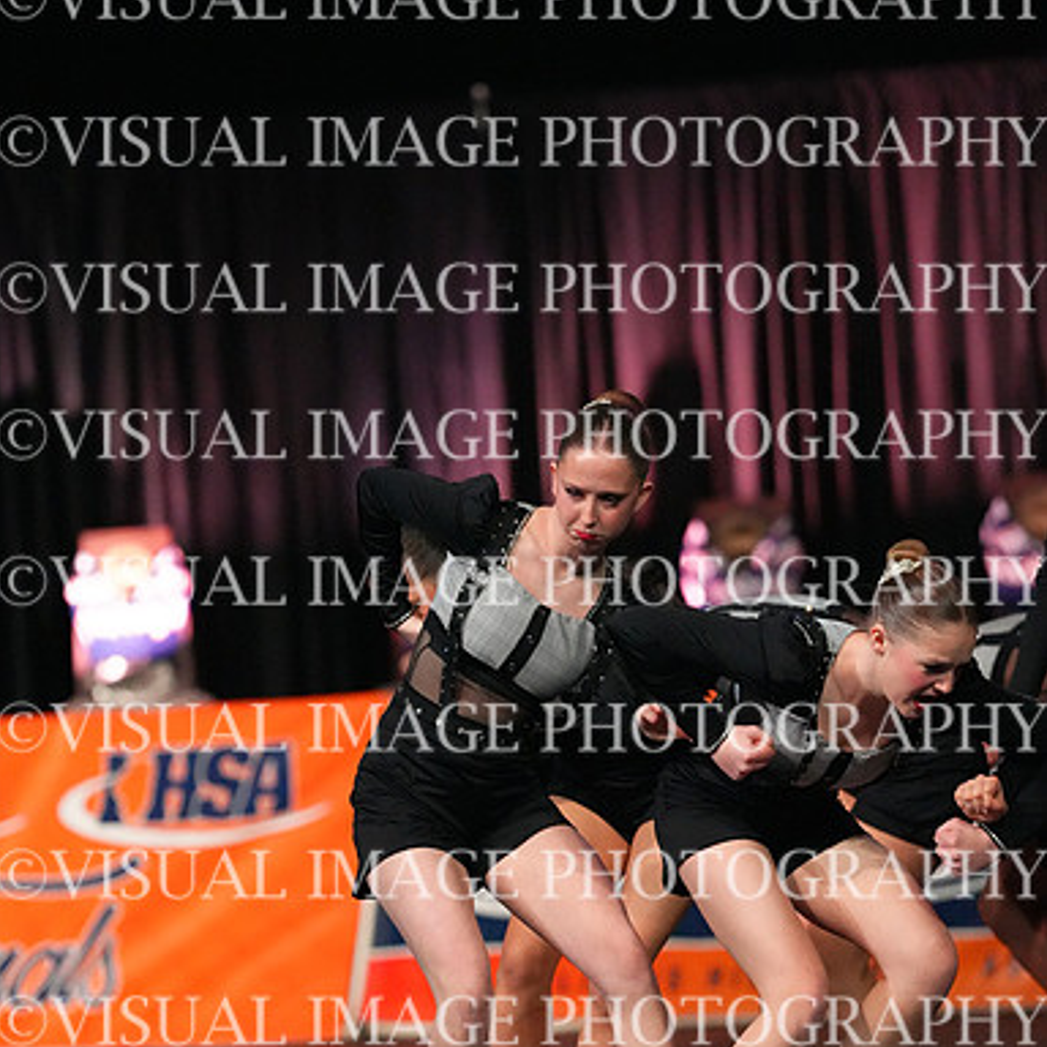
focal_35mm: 385
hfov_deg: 4.6
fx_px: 13175
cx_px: 522
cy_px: 654
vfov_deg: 4.6
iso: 16000
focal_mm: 300
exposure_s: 1/1250
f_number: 3.5
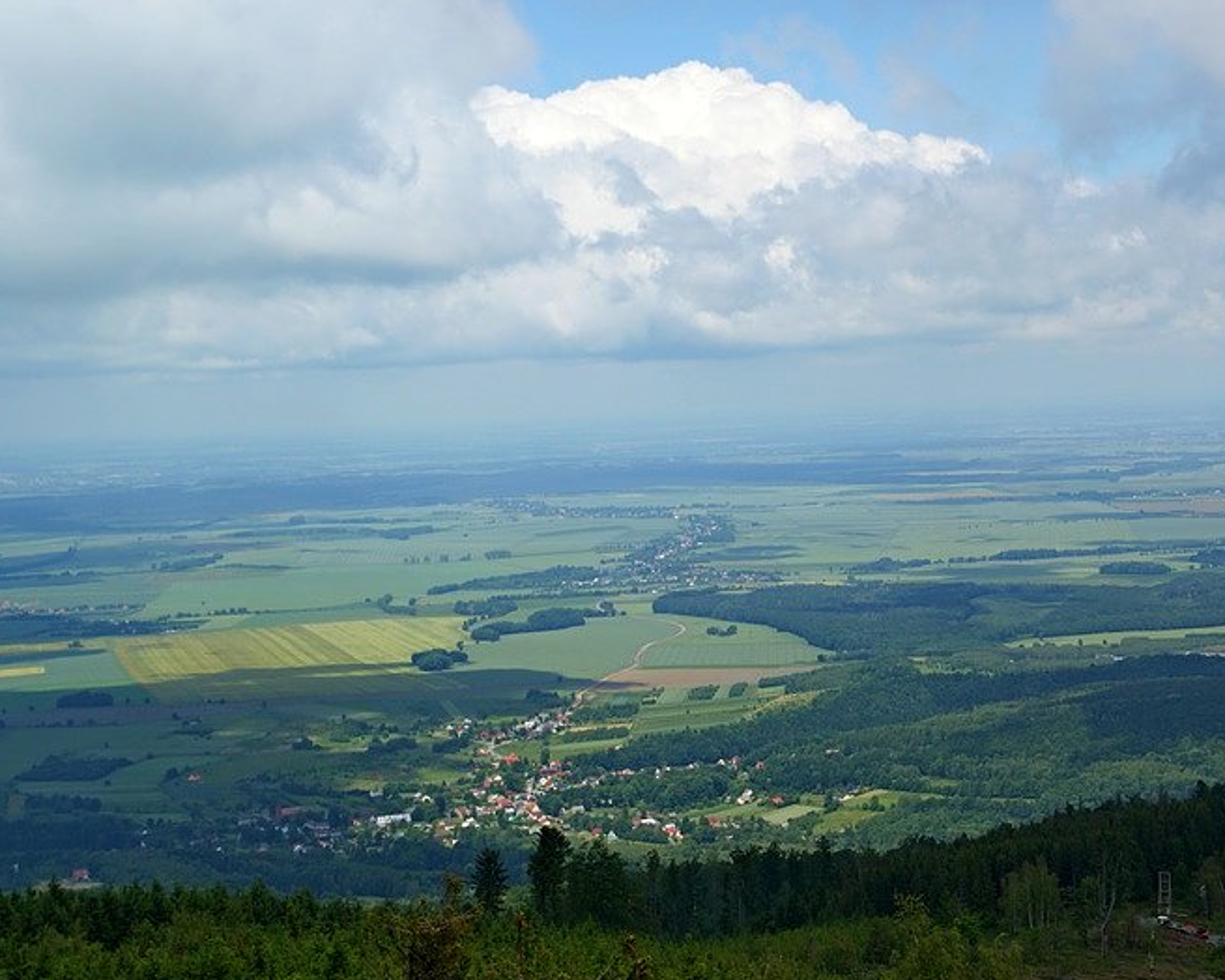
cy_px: 450
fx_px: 2452
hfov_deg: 28.0
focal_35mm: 68
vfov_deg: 22.6
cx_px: 640
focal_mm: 35
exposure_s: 1/400
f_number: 6.3
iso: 100
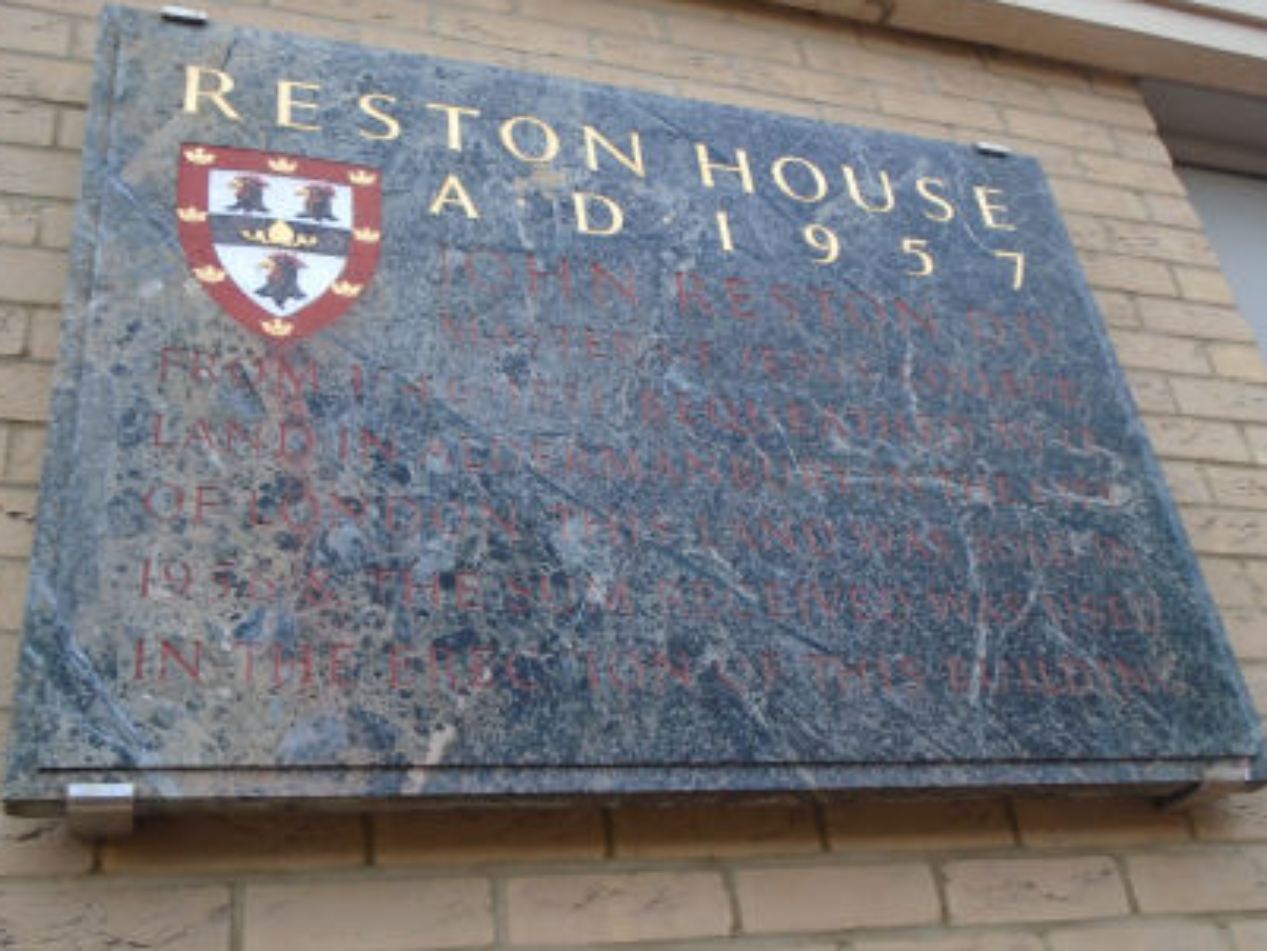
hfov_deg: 50.1
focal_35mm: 37
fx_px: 1355
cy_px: 482
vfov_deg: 38.7
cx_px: 632
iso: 160
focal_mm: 6.4
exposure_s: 1/30
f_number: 3.8
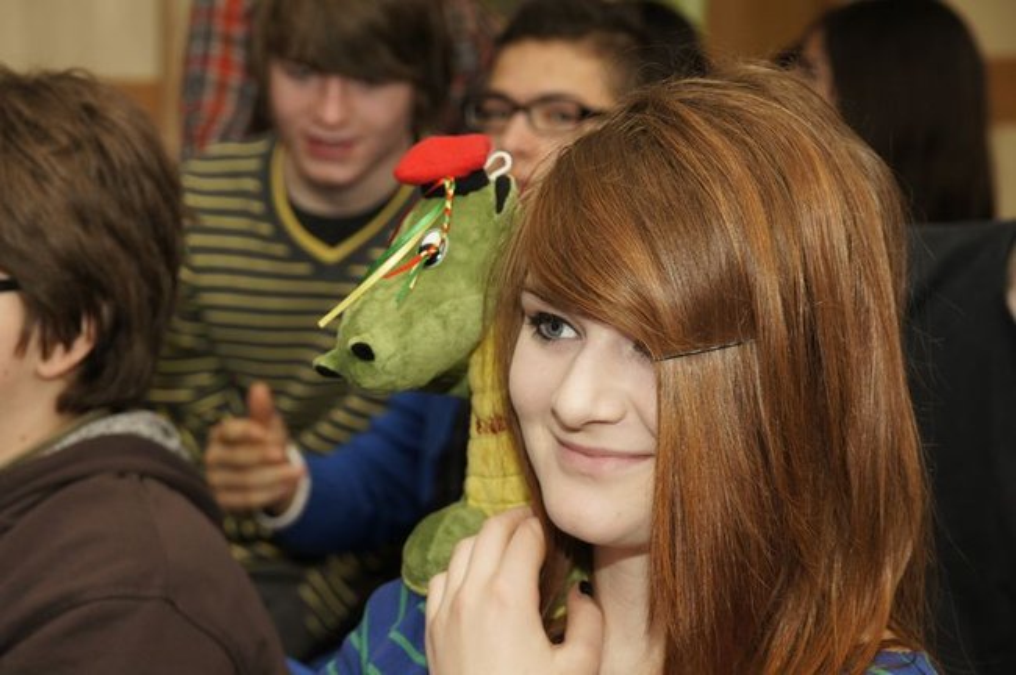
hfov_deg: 19.5
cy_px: 338
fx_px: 2960
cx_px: 508
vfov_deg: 13.0
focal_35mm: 105
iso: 400
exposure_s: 1/125
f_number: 5.6
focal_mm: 70
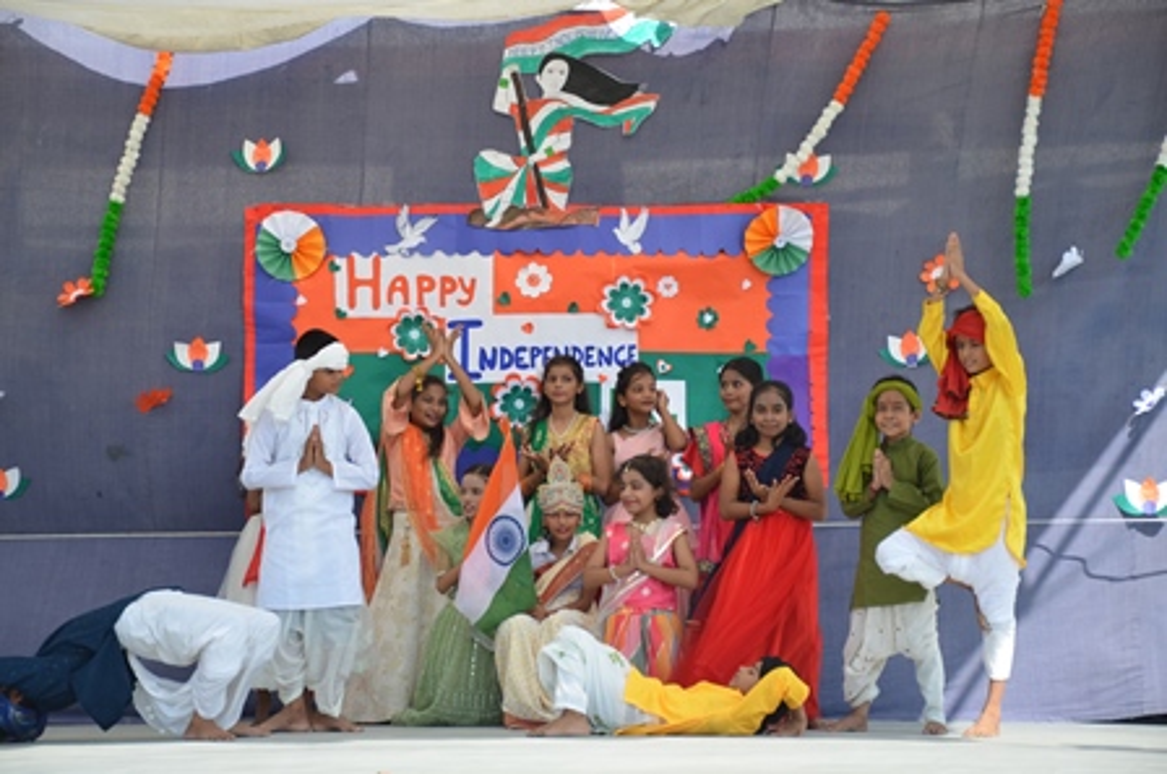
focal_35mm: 105
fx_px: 3398
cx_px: 584
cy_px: 387
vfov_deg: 13.0
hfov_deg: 19.5
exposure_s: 1/640
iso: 200
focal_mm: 70
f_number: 6.3
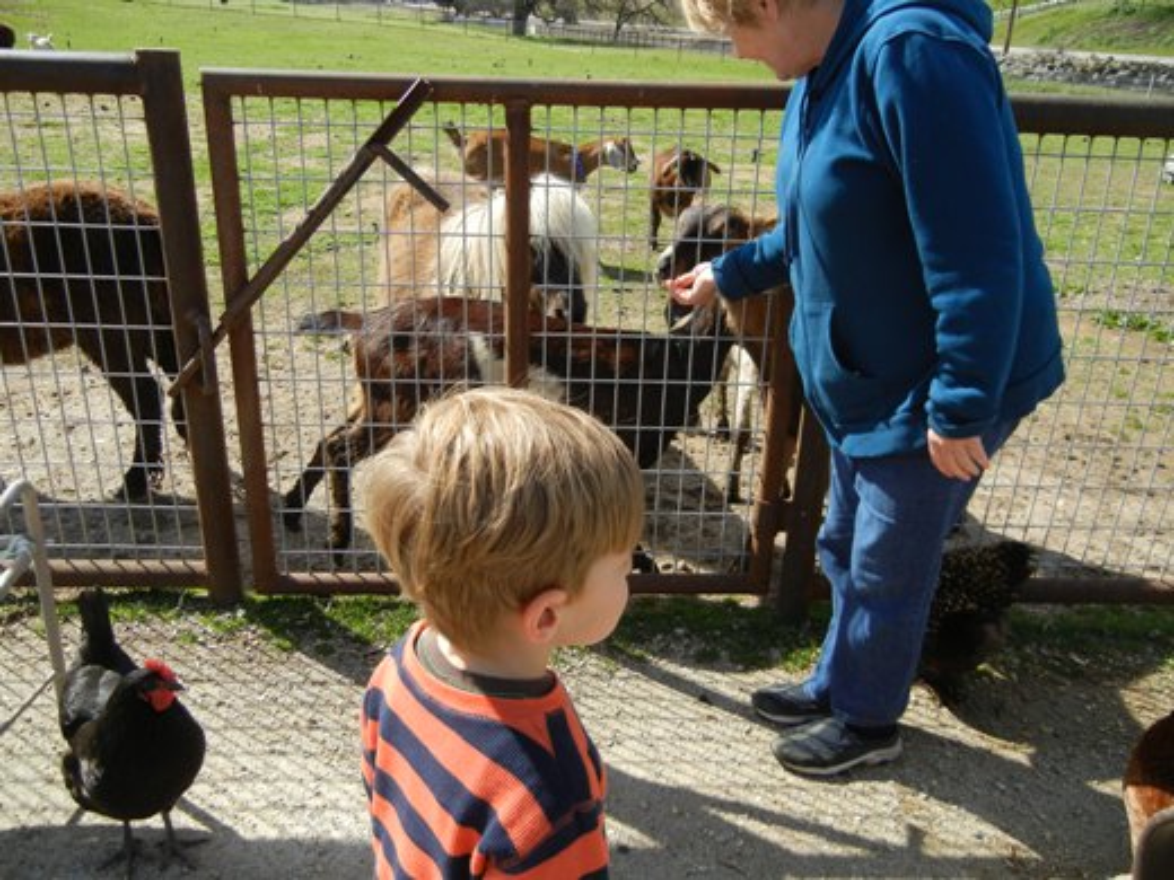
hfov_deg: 60.0
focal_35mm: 30
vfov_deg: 46.8
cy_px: 440
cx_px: 587
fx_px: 1017
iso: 160
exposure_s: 1/918
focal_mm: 5.4
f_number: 3.5
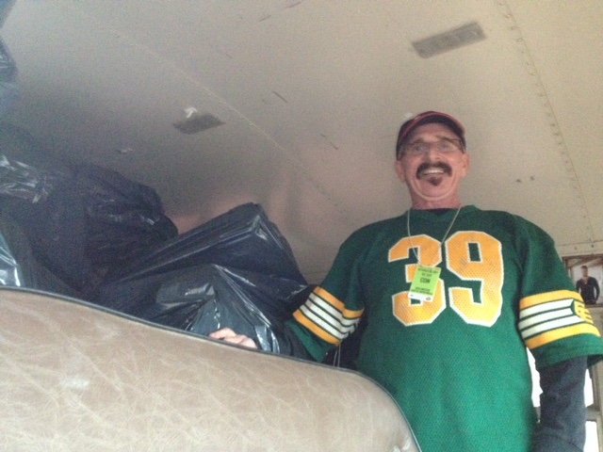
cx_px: 302
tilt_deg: +23.6
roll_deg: -10.6
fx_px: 610
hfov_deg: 52.6
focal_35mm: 35
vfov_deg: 40.7
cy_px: 226
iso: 800
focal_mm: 4.28
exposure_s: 1/15
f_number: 2.4
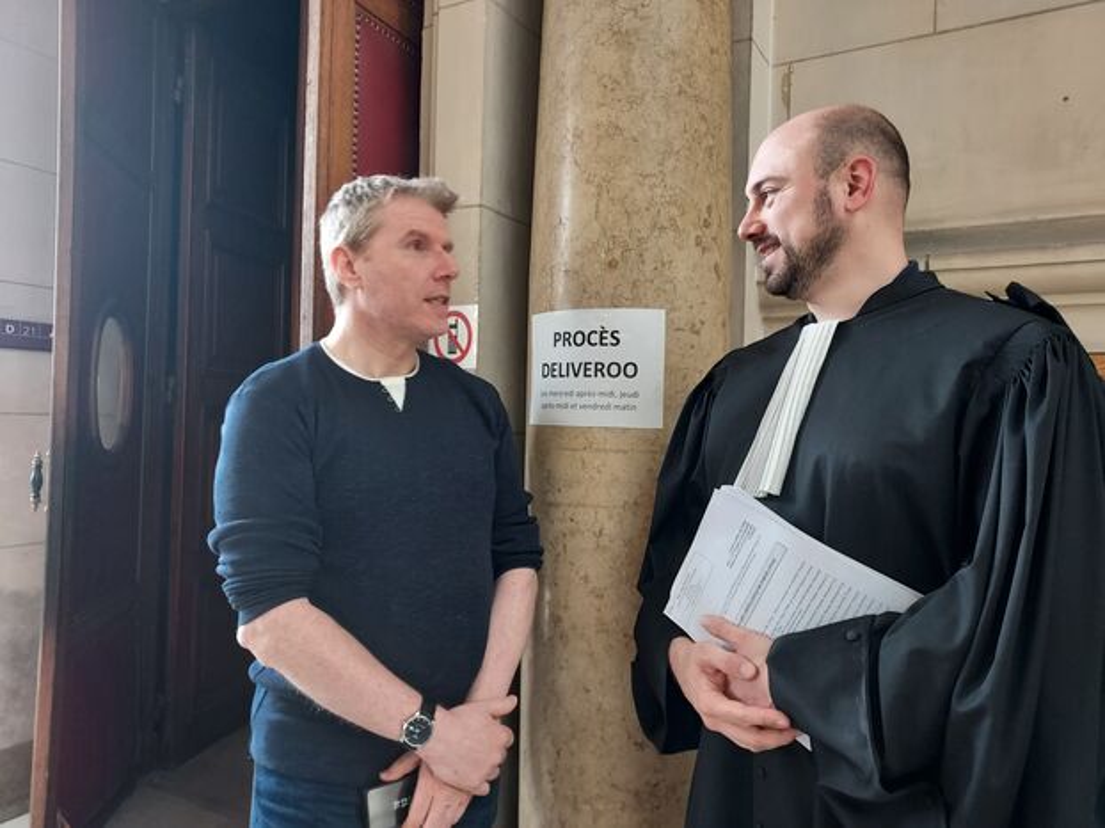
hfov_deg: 71.6
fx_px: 766
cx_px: 552
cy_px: 414
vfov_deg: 56.8
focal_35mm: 24
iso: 125
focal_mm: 4.6
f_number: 1.8
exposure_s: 1/50
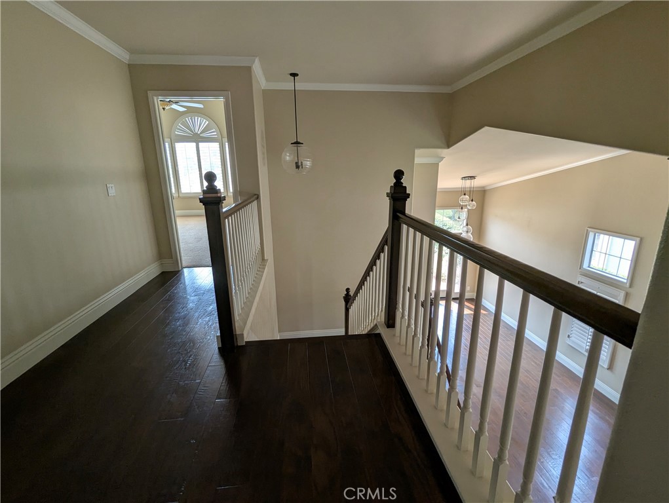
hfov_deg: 94.4
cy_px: 252
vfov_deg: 78.2
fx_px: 310
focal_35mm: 16
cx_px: 334
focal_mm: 2.35
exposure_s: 1/61
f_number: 2.2
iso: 71
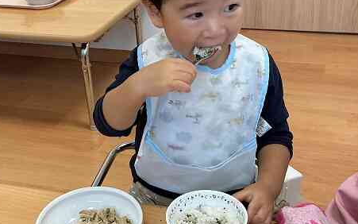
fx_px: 537
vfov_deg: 23.5
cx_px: 157
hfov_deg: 36.8
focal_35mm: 55
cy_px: 79
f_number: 1.8
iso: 64
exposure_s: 1/120
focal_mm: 3
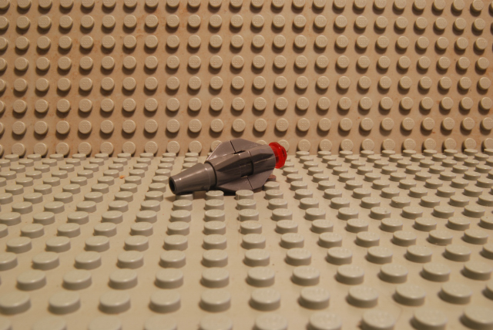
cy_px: 165
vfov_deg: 34.3
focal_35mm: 39
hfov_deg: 49.5
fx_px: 535
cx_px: 246
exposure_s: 13
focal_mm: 26
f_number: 25
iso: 100
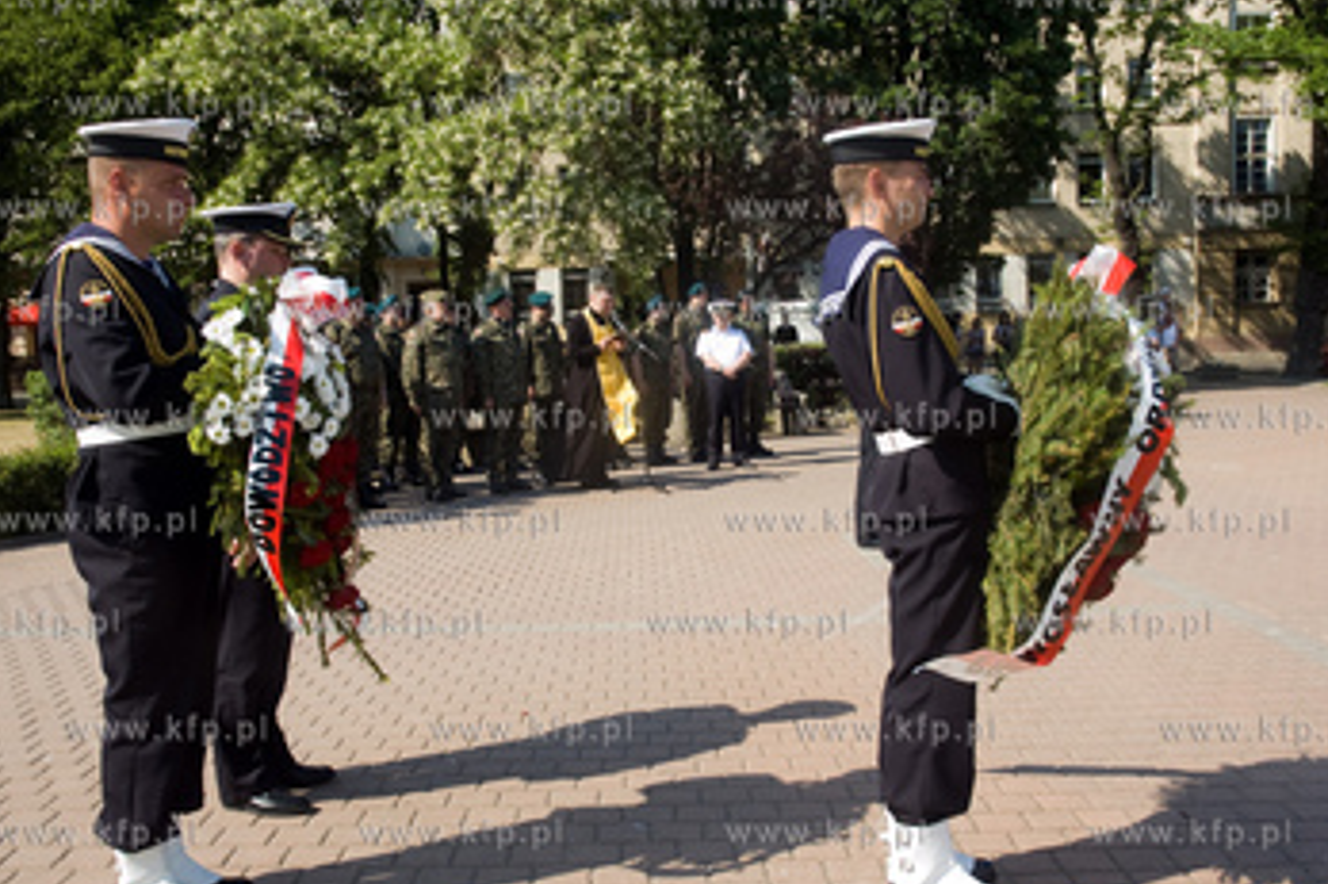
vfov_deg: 35.0
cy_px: 467
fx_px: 1401
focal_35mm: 38
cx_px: 666
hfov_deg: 50.7
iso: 200
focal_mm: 22
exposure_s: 1/180
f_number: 8
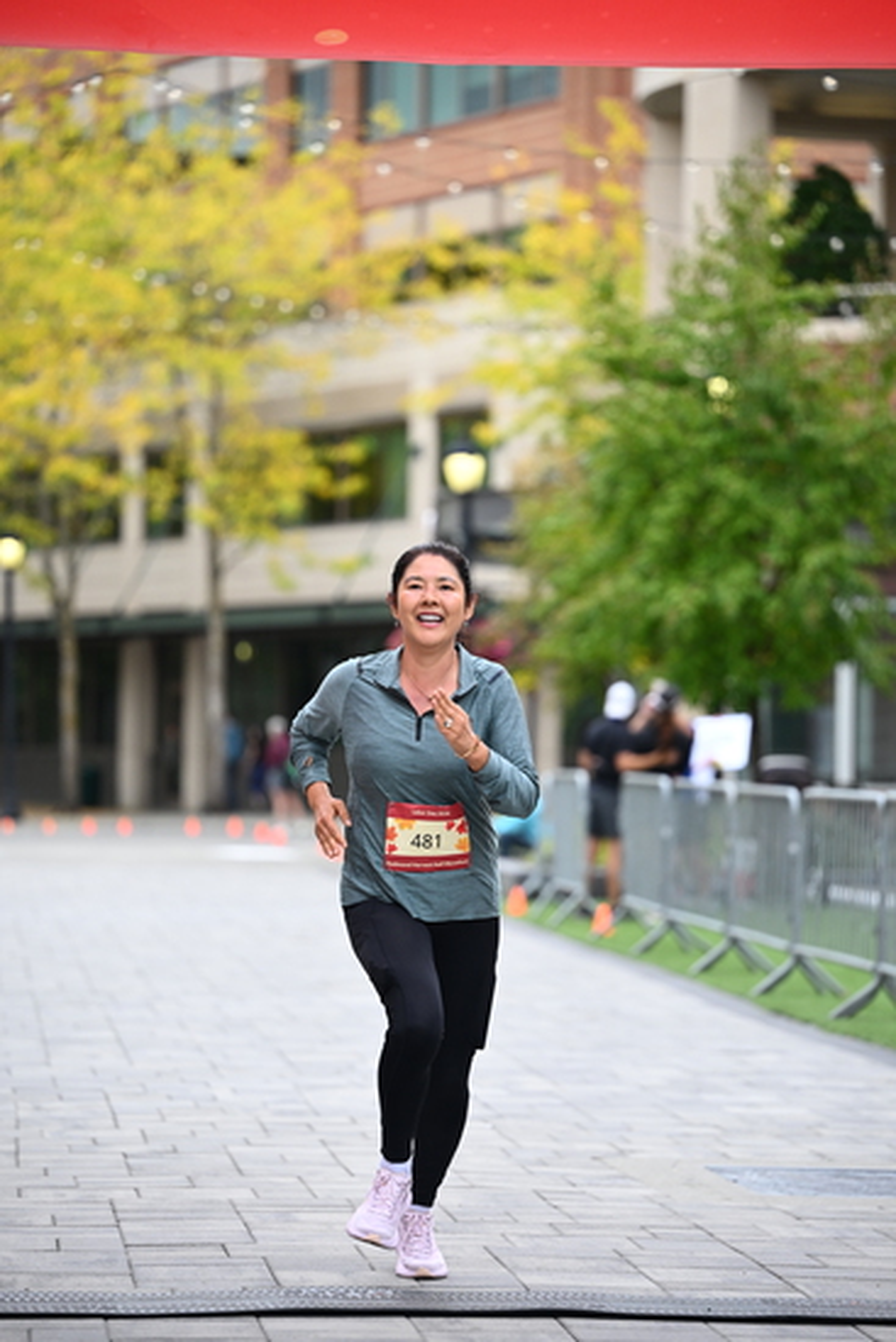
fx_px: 4663
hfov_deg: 11.0
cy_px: 671
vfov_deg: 16.4
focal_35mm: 125
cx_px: 448
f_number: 2.8
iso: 640
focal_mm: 125
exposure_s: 1/2000
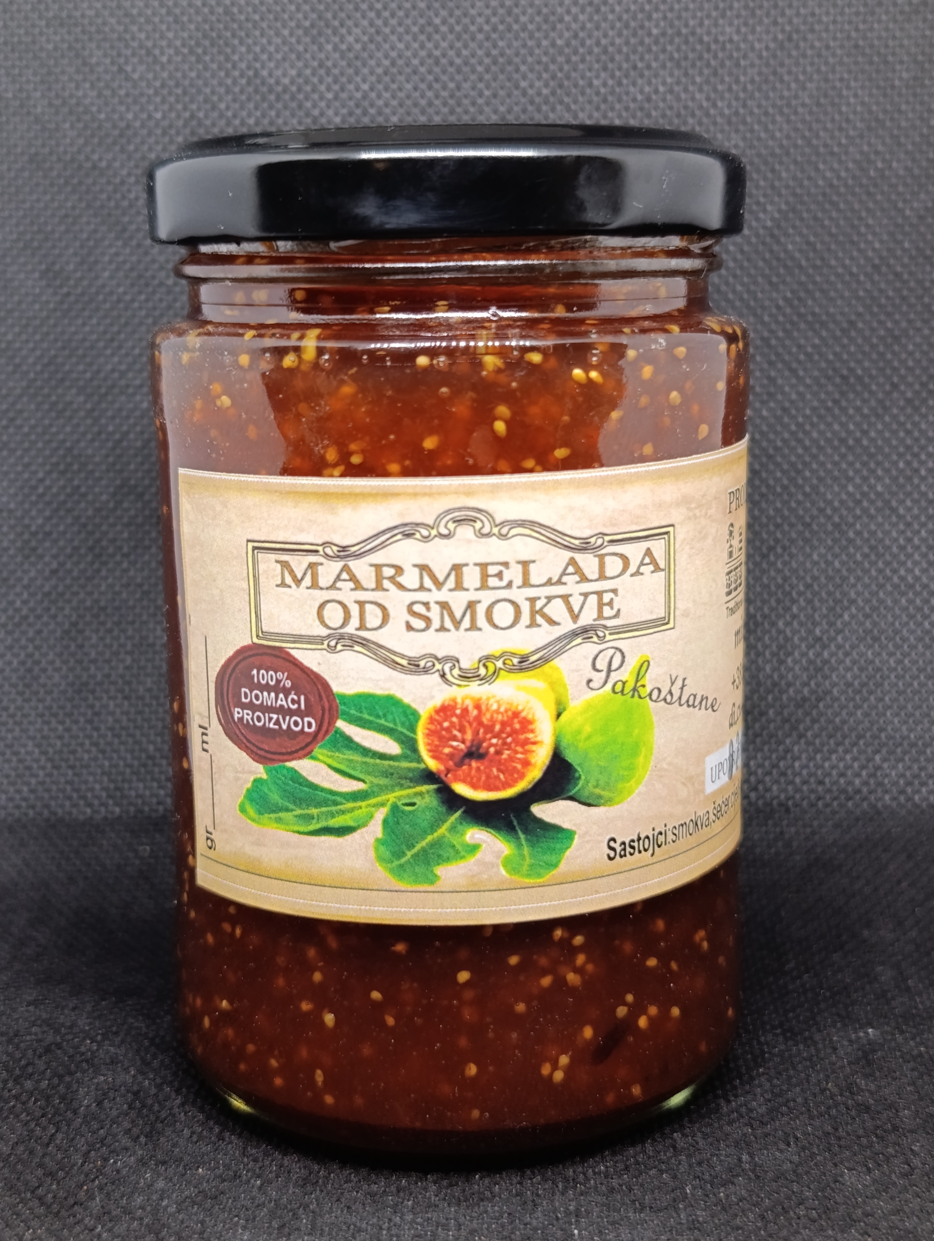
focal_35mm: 46
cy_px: 620
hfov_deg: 31.6
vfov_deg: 41.2
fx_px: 1651
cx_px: 467
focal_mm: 6.11
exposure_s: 1/100
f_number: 1.65
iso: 574
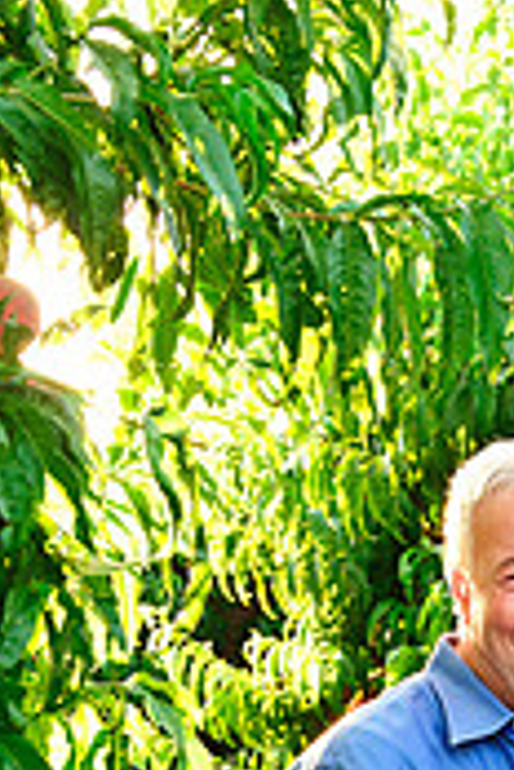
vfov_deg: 19.6
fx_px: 2099
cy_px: 925
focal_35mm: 98
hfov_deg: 13.7
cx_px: 543
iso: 400
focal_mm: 38
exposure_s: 1/80
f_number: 6.3
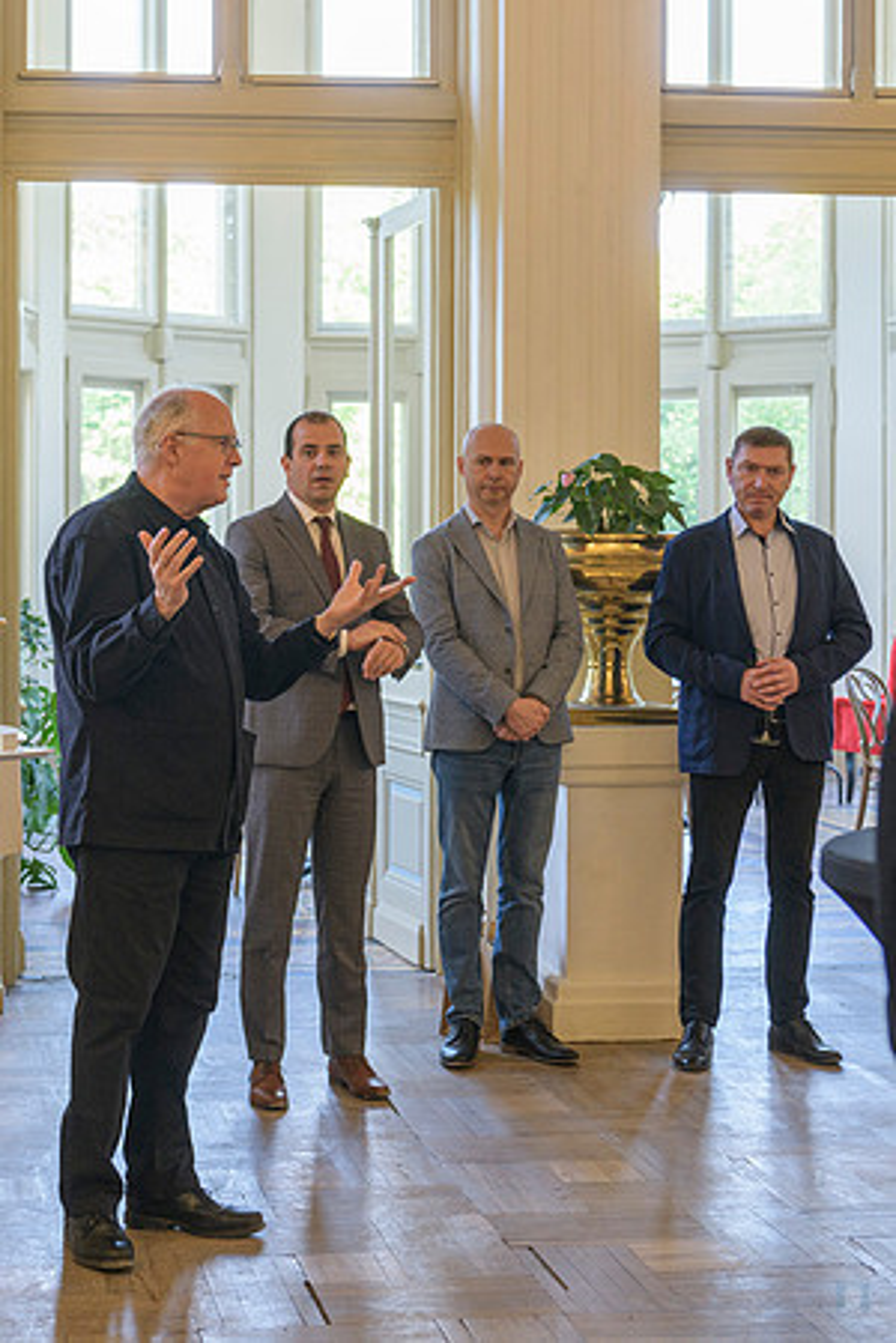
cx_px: 200
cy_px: 576
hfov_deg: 20.7
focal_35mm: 65
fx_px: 2431
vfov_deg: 30.9
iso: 500
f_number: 4
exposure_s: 1/80
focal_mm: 38
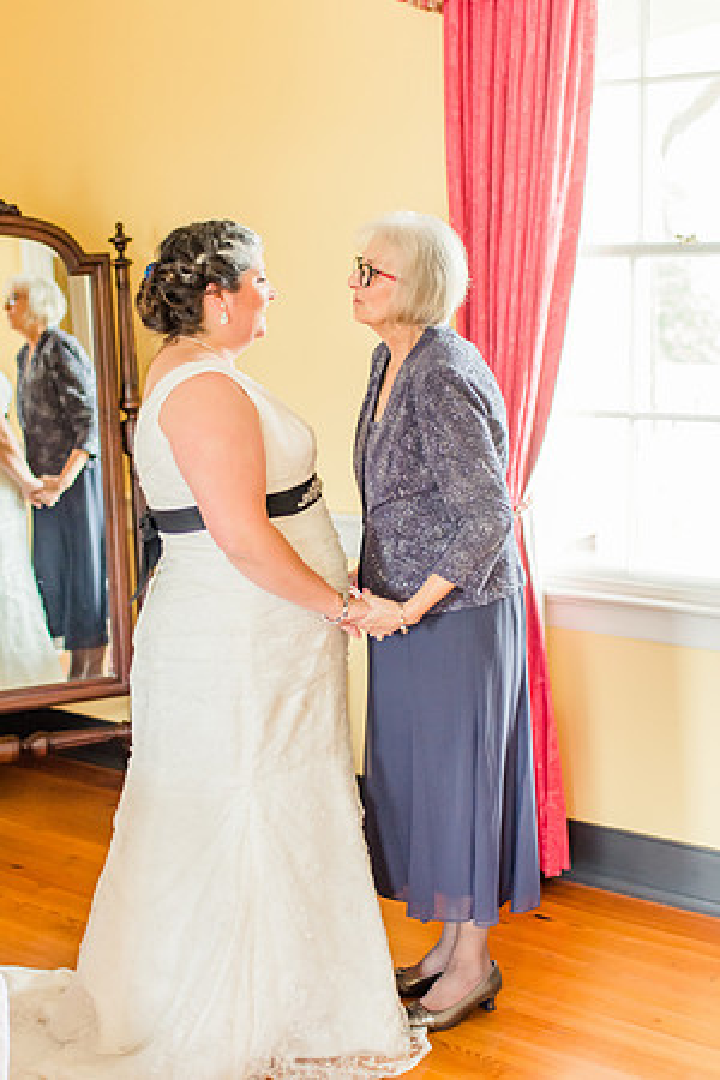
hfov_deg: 25.8
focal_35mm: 52
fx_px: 1575
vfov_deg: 37.9
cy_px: 540
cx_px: 360
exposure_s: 1/100
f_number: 2
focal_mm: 35
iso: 800
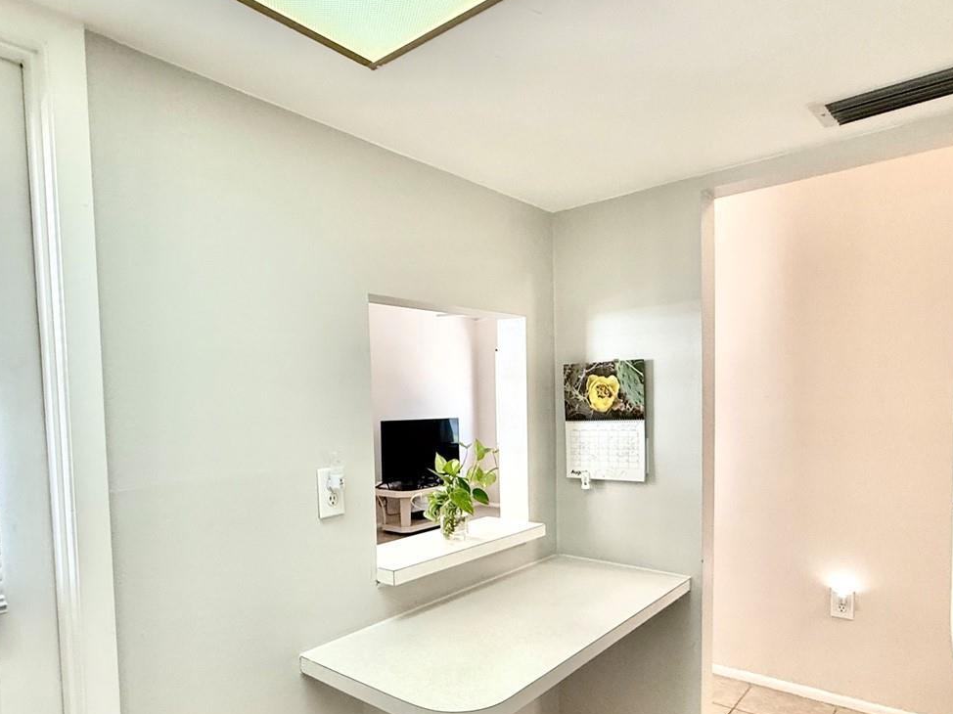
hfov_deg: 73.8
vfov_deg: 58.3
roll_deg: +1.1
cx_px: 432
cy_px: 438
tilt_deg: -4.6
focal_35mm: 23
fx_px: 633
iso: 250
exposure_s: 1/60
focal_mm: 2.22
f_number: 2.2
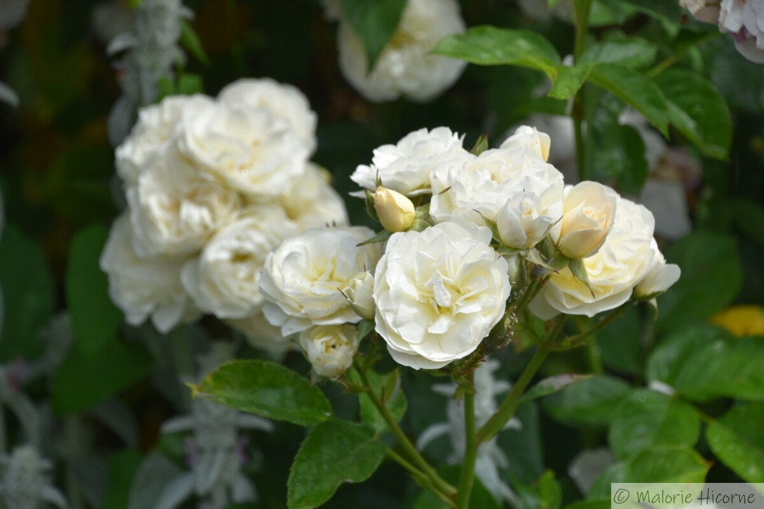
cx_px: 382
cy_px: 254
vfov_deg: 7.3
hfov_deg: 11.0
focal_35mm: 188
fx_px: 3979
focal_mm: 125
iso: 100
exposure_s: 1/250
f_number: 8
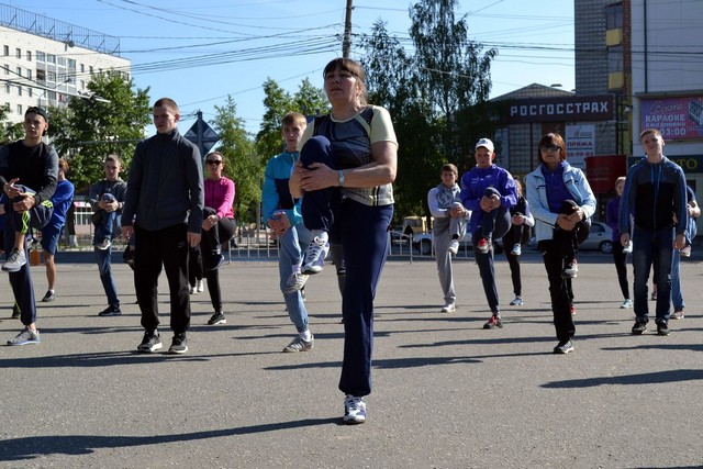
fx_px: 1055
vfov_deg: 25.1
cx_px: 352
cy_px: 234
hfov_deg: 36.9
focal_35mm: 54
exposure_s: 1/400
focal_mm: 36
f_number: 7.1
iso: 200
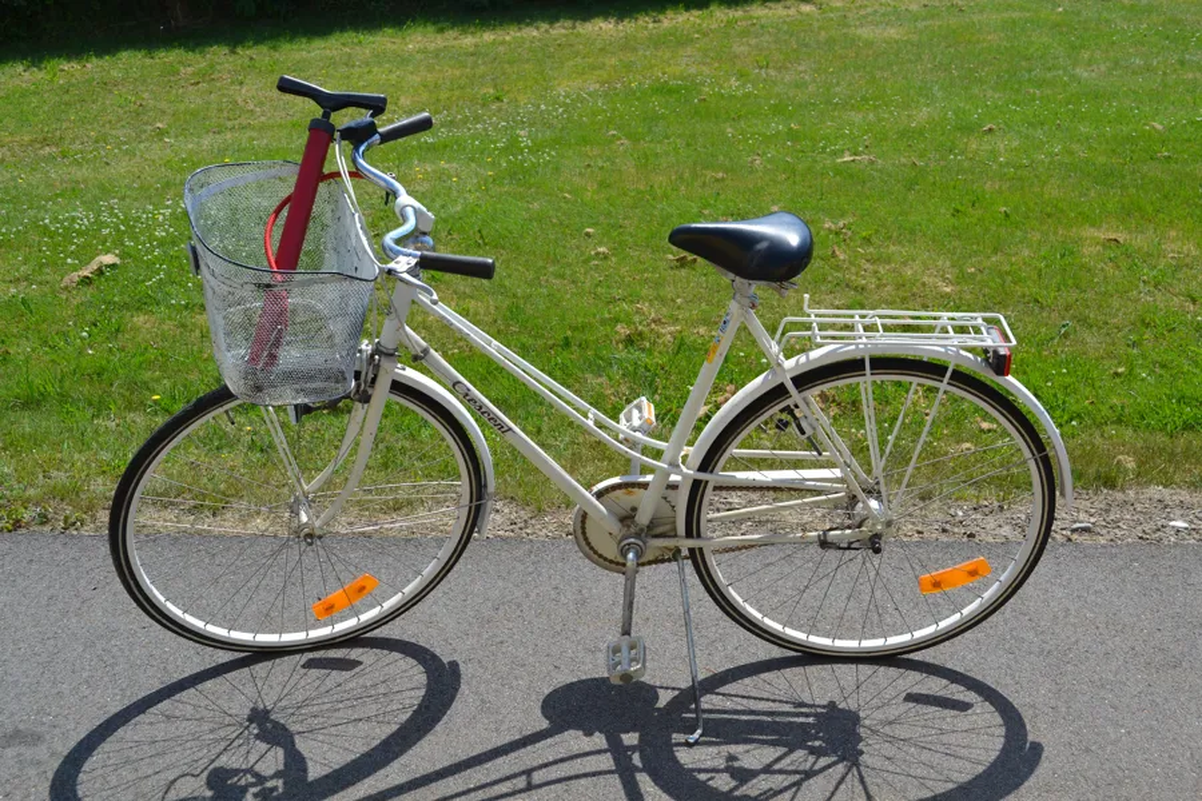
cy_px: 400
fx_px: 1402
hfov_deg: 46.4
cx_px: 601
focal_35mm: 42
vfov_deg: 31.9
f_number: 8
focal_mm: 28
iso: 100
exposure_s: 1/250
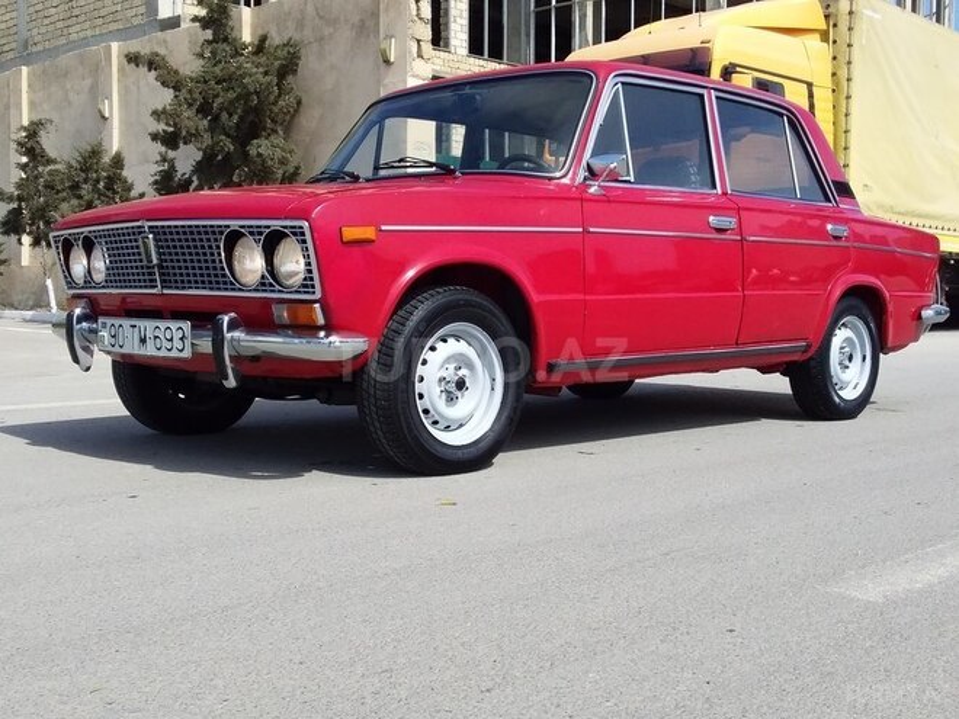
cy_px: 360
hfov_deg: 58.4
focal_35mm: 31
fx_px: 859
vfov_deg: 45.4
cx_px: 480
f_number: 2.2
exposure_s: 1/1457
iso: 40
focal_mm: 3.3
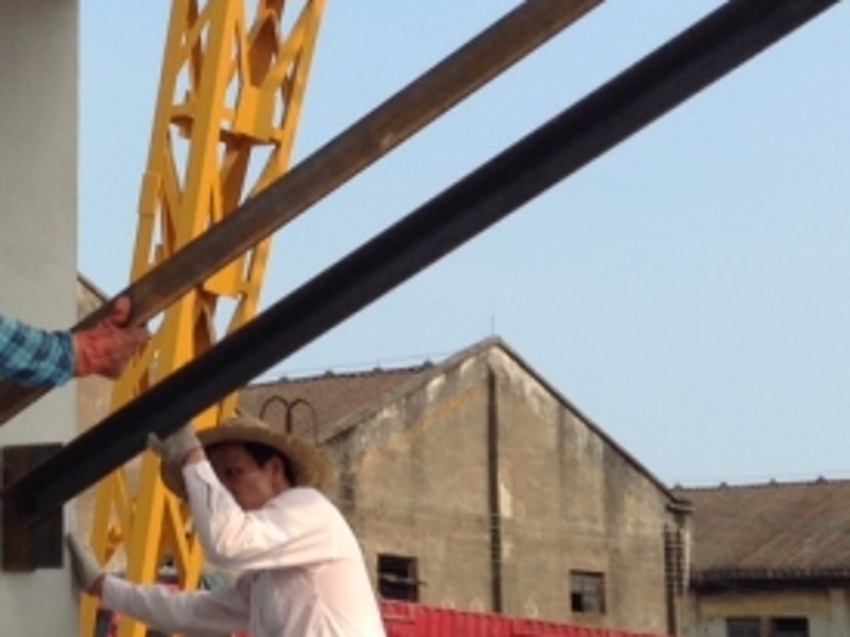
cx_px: -83
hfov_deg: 19.6
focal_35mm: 96
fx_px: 2356
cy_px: 198
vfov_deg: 15.4
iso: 32
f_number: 2.4
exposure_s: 1/772
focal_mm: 3.3
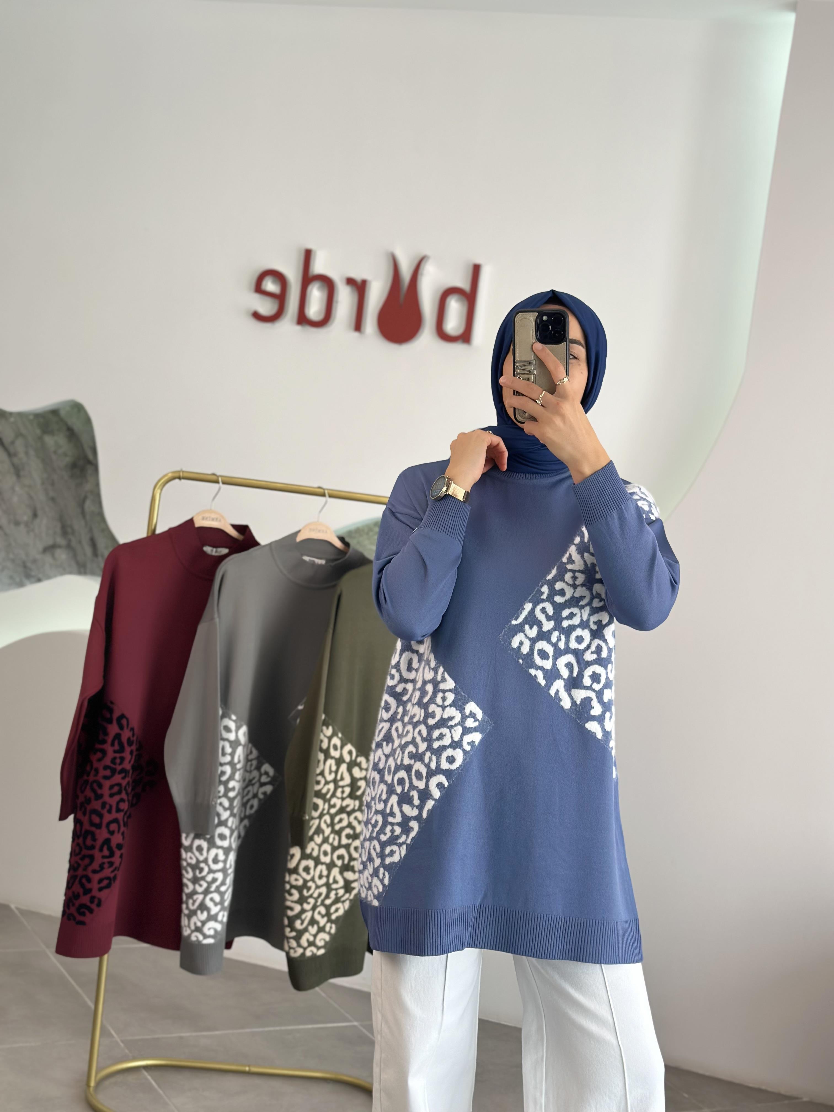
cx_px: 417
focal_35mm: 48
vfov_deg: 39.7
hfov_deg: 30.3
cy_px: 556
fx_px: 1542
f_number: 1.78
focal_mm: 6.86
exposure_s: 1/325
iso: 80
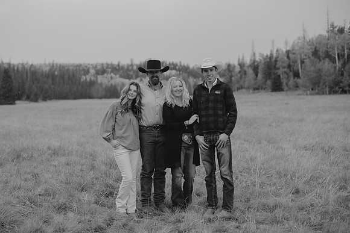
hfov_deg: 36.5
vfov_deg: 24.8
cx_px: 159
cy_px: 110
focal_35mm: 55
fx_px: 531
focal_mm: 50
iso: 160
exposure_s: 1/400
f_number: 2.5
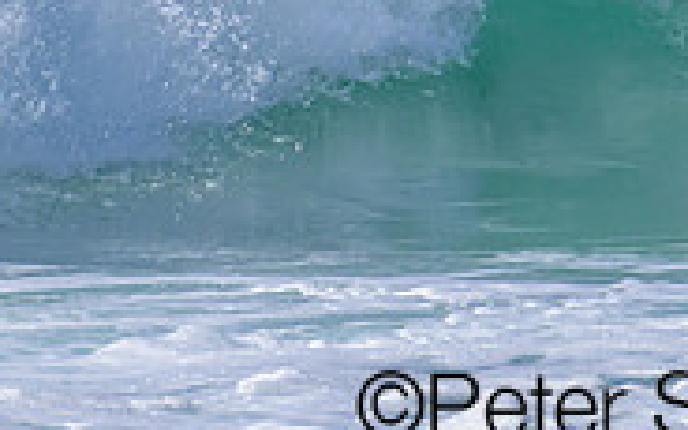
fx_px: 55744
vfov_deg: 0.4
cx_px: 476
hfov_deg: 0.7
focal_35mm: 2973
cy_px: -329
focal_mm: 800
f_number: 11
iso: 800
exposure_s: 1/2000
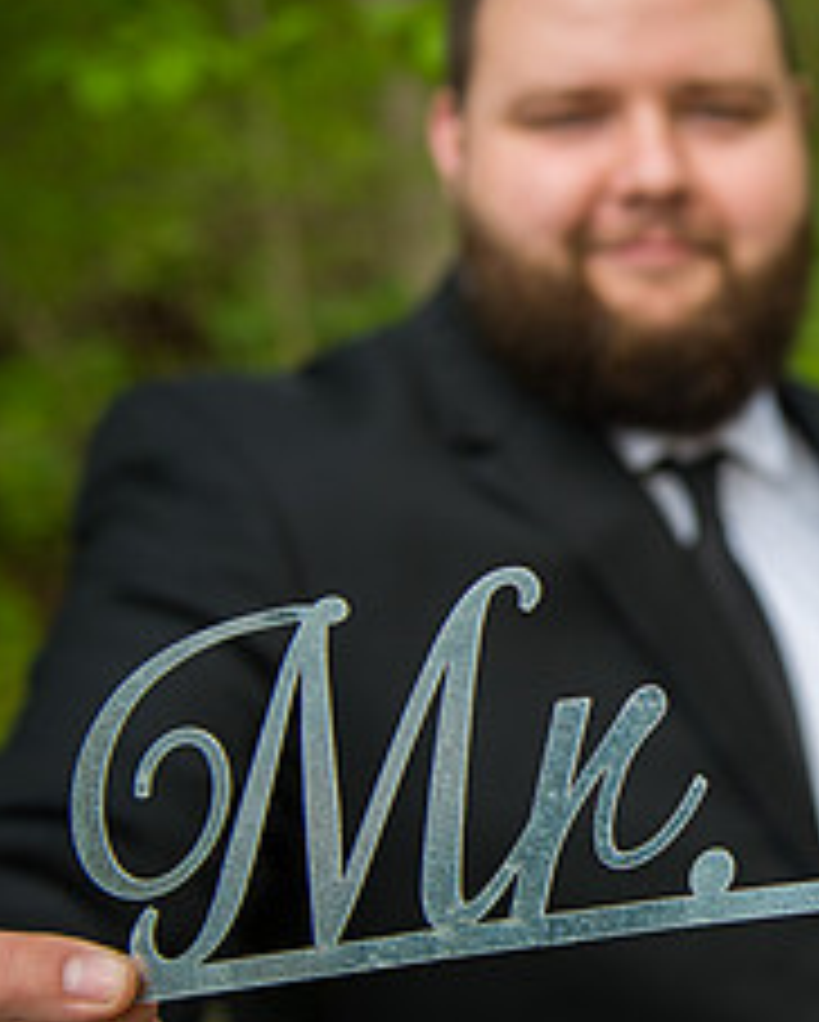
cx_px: 898
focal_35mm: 70
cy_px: 594
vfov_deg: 27.1
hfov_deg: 20.8
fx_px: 2118
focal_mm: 27
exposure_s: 1/750
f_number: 2.8
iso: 100
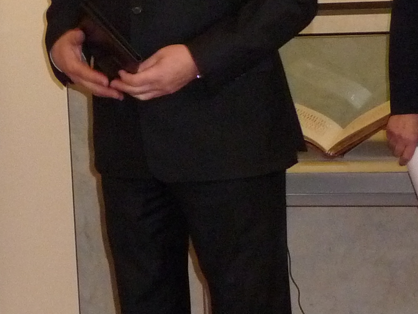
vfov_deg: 9.9
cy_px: 38
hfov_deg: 13.2
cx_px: 72
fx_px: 1799
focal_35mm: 149
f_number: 4
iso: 500
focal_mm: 7.1
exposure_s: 1/30
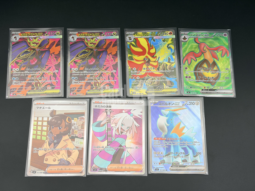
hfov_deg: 36.8
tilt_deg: -70.5
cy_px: 96
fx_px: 383
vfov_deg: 28.0
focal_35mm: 52
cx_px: 128
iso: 32
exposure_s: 1/492
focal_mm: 5.96
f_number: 1.6
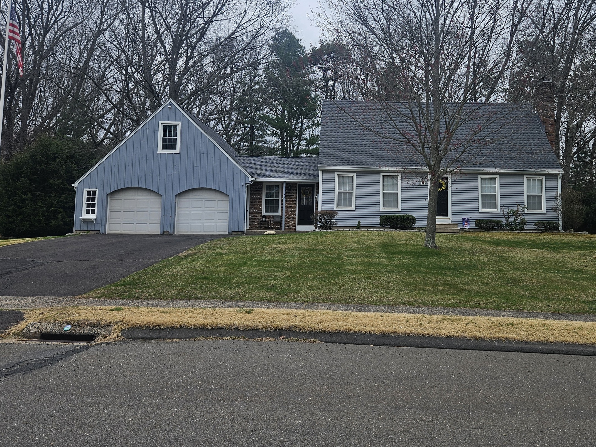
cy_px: 163
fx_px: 568
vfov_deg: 42.6
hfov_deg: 54.7
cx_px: 372
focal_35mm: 33
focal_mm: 5.4
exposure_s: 1/1559
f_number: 1.8
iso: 25
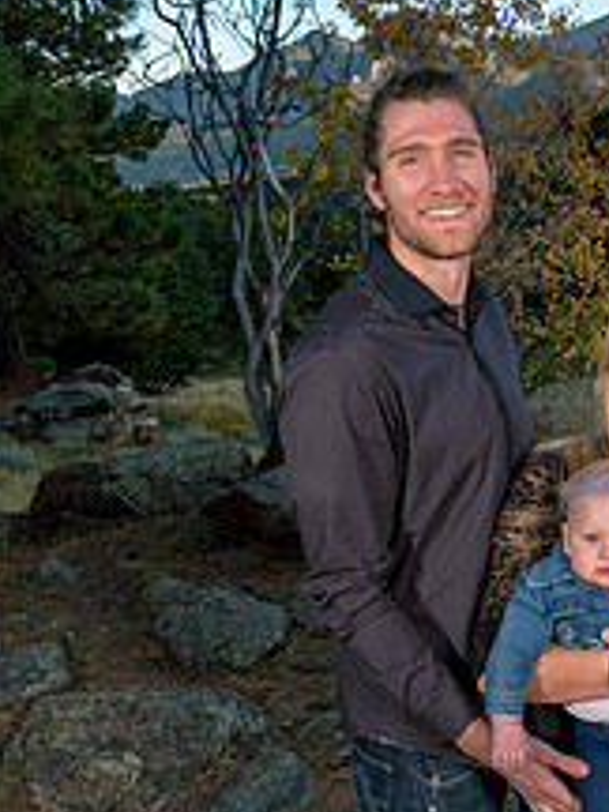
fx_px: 1126
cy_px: 605
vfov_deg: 38.7
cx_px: 560
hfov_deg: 28.9
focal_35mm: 48
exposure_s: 1/125
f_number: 6.3
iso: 100
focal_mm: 24
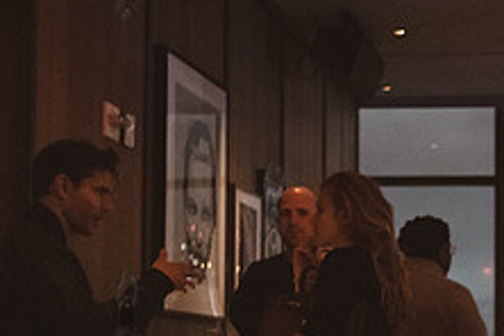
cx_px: 560
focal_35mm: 93
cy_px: 308
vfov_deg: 14.5
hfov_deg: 20.8
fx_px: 1302
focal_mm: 35
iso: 8000
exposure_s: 1/125
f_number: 2.2
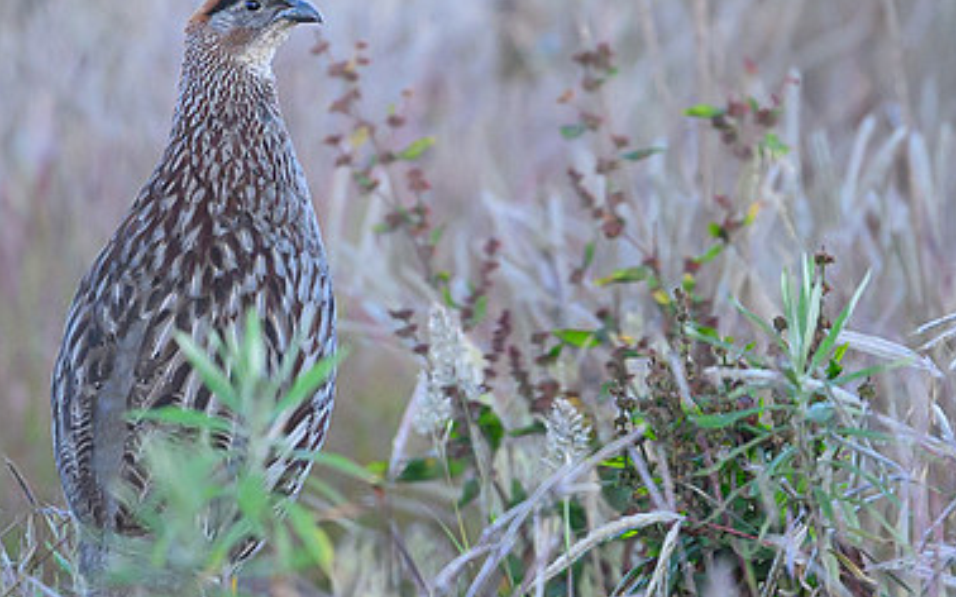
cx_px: 404
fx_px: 48290
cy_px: 17
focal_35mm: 1854
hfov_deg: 1.1
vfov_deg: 0.7
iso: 1250
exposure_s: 1/1000
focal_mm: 560
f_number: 4
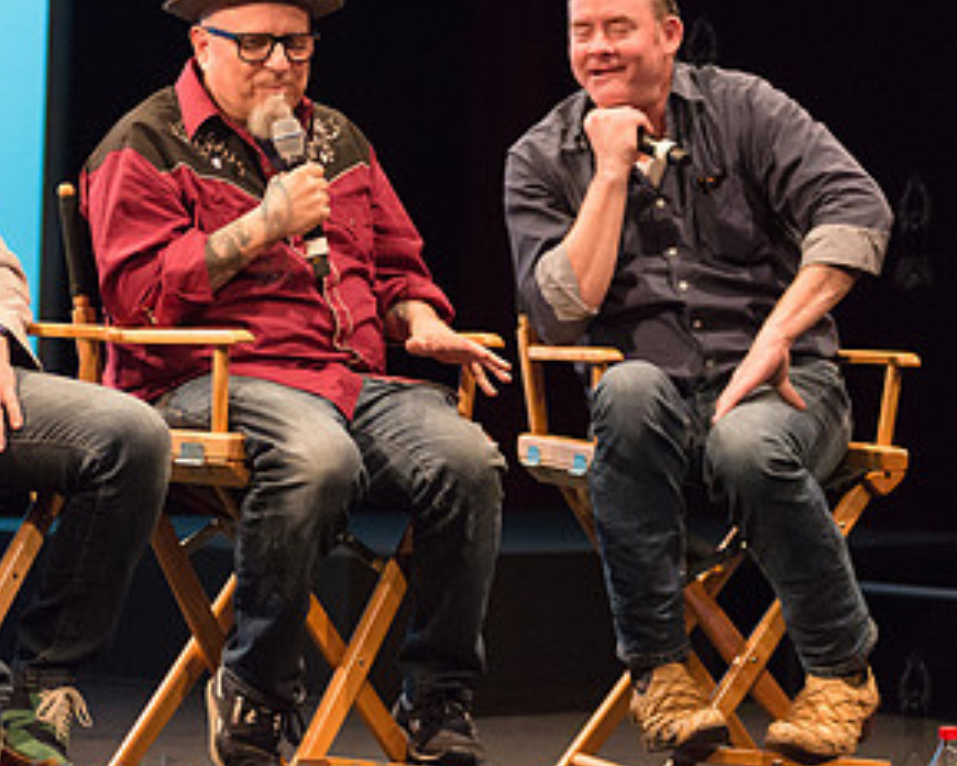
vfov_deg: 10.3
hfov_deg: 12.8
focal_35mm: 150
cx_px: 274
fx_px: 4249
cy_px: 229
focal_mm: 80
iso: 4000
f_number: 2.8
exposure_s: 1/200
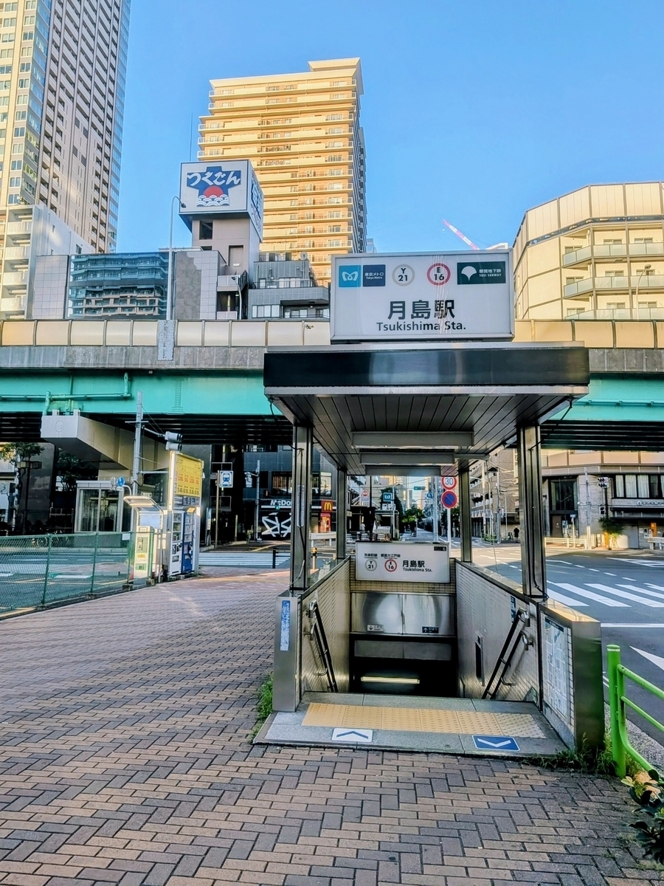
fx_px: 614
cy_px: 443
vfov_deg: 71.6
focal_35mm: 24
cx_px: 332
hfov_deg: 56.8
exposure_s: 1/1048
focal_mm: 4.53
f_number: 1.7
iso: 24
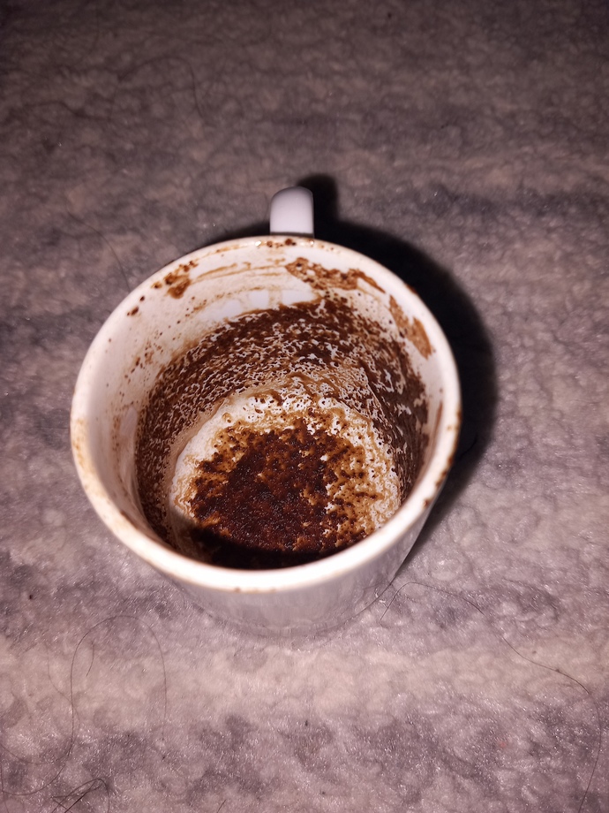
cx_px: 304
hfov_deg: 51.4
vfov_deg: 65.3
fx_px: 633
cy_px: 406
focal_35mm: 27
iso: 32
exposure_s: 1/100
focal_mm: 4
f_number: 1.8
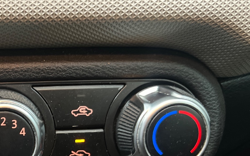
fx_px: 395
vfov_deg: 22.0
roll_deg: -0.1
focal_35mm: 58
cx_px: -12
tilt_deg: -27.9
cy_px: 128
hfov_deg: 31.8
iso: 640
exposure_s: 1/31
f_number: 1.6
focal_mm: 5.1
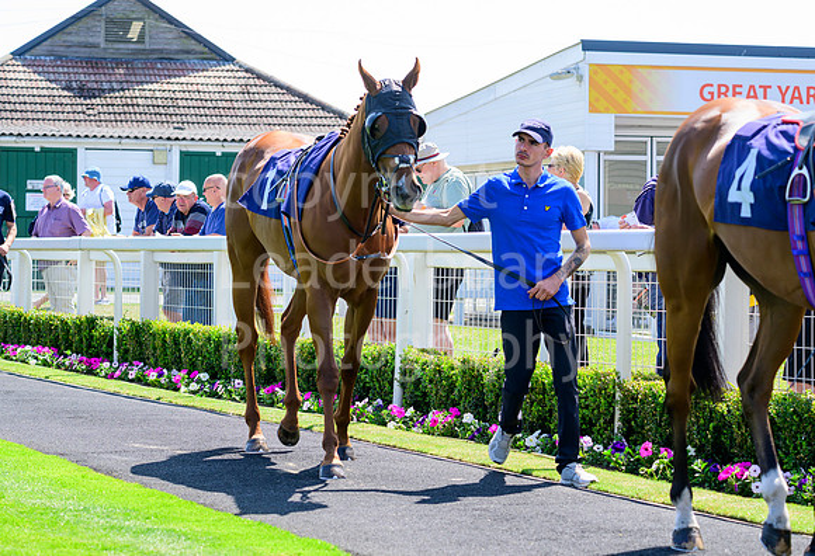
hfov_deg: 19.1
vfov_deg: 13.1
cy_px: 265
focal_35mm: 106
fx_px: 2424
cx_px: 379
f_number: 6.3
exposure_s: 1/500
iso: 400
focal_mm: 100
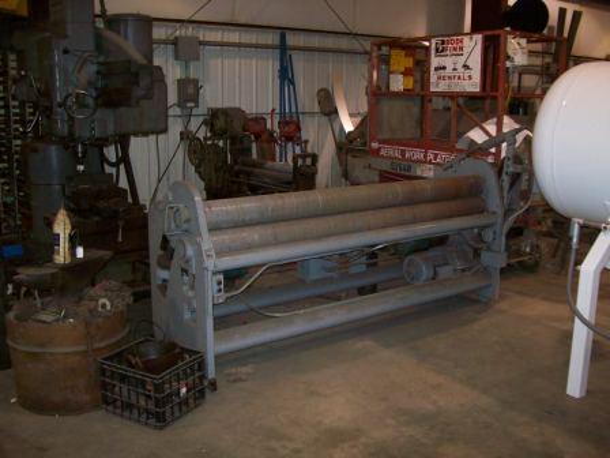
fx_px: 634
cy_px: 229
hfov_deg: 51.4
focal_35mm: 36
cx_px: 305
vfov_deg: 39.7
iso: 200
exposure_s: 1/64
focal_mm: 6
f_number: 2.7
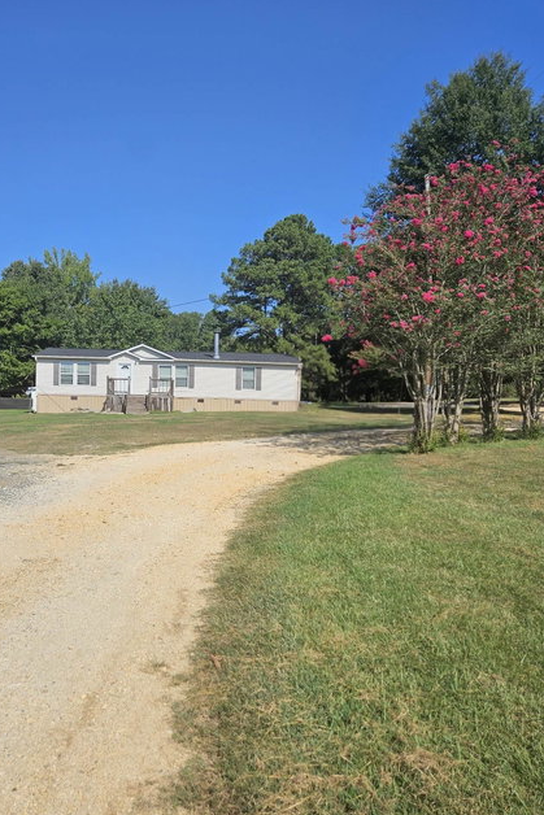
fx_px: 589
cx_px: 214
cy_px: 419
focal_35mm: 26
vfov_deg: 69.4
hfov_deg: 49.2
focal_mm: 5.4
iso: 25
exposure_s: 1/3333
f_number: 1.8
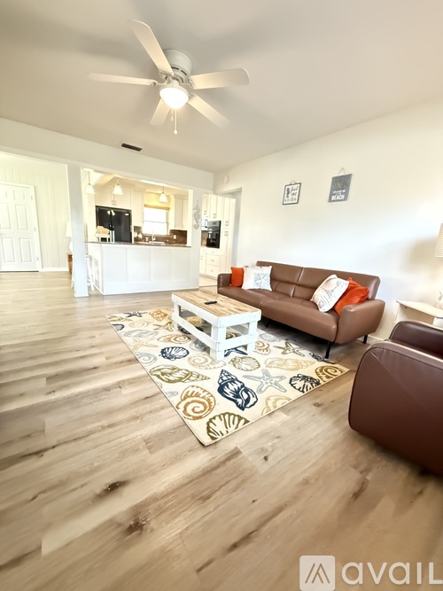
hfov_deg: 85.7
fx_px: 239
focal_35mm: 14
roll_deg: -4.2
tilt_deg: -10.9
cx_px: 222
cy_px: 296
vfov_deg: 102.1
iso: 1600
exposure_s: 1/40
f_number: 2.2
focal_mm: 2.22
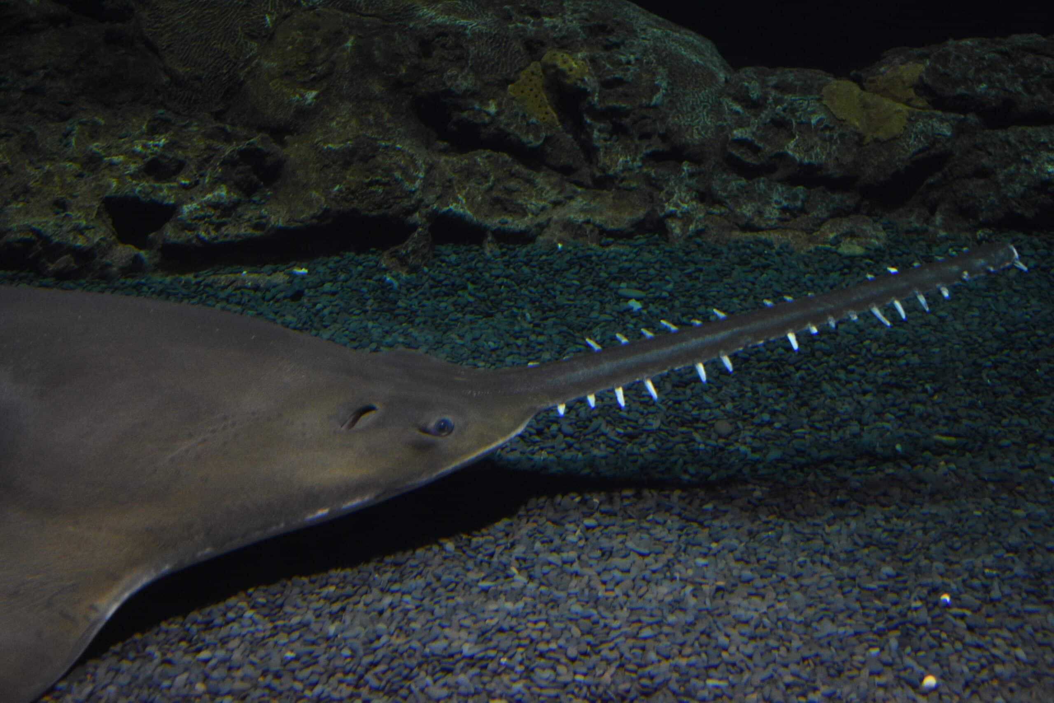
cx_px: 527
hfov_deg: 43.6
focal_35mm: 45
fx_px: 1317
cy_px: 352
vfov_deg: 29.9
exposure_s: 1/13
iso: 2000
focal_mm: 30
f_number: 4
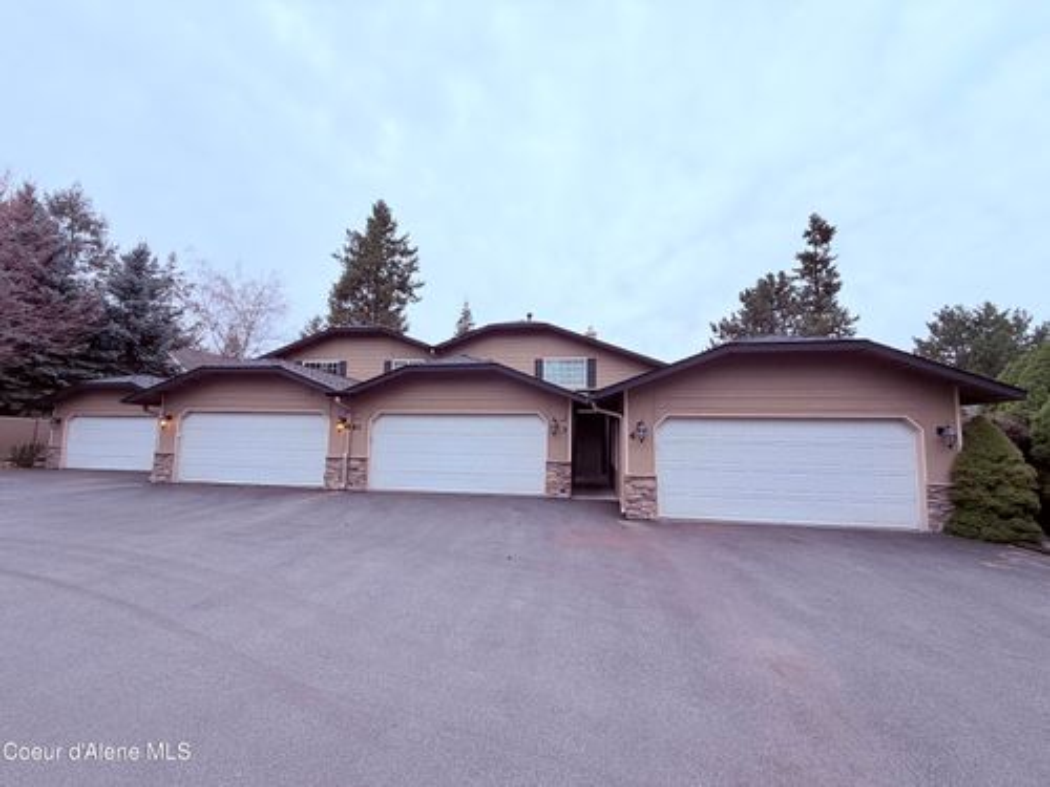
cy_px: 394
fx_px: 425
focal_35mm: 14
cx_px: 525
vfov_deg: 85.7
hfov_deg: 102.1
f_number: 2.2
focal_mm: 2.22
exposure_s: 1/502
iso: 50
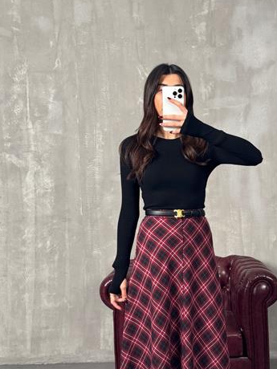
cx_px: 204
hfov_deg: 29.3
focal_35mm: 49
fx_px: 523
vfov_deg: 38.9
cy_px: 201
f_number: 1.78
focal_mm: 6.76
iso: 200
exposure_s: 1/119
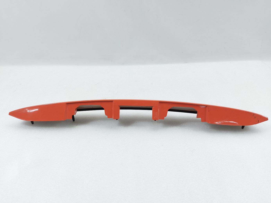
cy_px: 102
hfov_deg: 71.6
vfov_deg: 56.8
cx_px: 136
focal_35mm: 24
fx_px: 188
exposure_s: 1/50
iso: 40
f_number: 1.8
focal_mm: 5.23
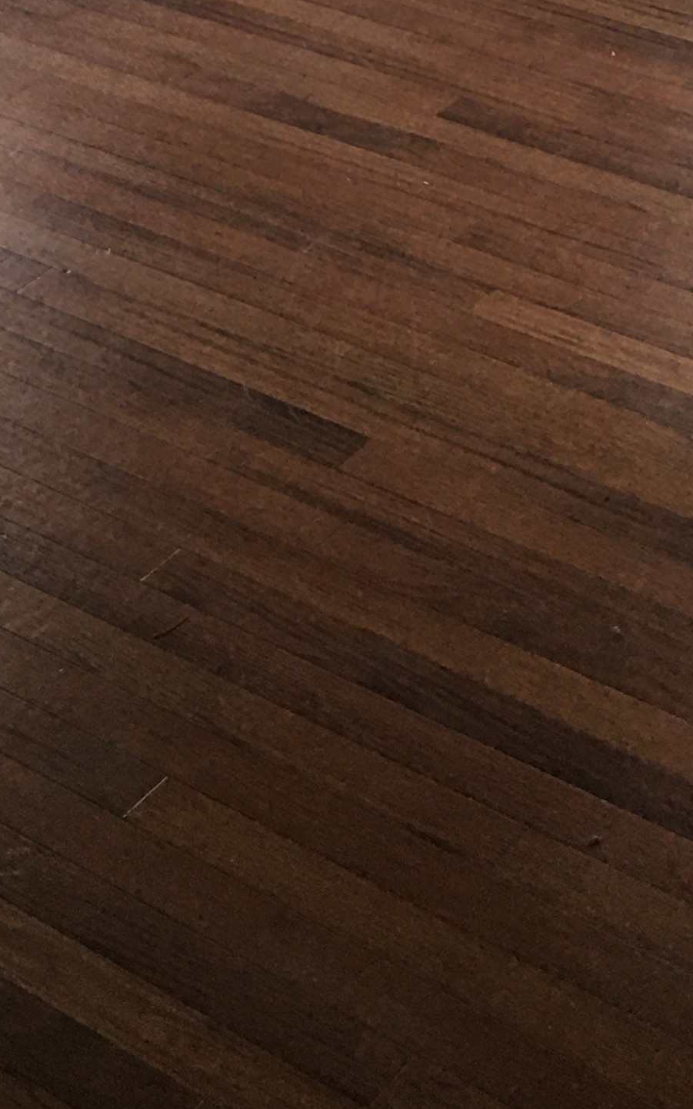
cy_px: -386
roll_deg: +1.7
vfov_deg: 21.5
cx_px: 480
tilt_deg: -15.9
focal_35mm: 86
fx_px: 2598
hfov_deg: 15.2
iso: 40
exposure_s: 1/15
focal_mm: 4.15
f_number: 2.2
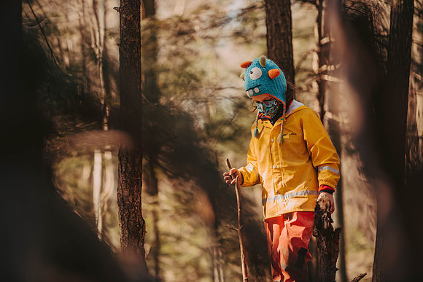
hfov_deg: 12.4
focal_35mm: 165
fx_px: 1939
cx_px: 212
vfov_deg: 8.3
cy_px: 141
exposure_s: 1/640
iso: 640
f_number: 2.8
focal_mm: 165
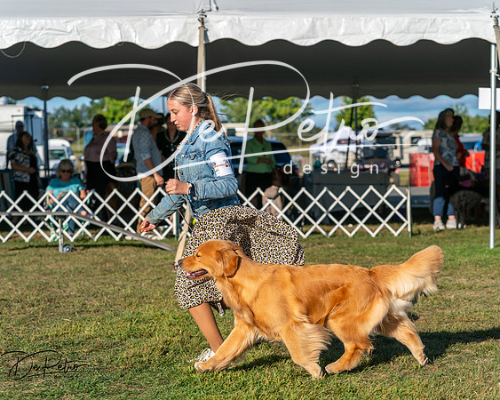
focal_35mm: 83
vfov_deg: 18.4
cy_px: 200
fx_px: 1233
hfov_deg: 22.9
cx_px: 250
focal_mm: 74
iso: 100
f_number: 4.5
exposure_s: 1/1250
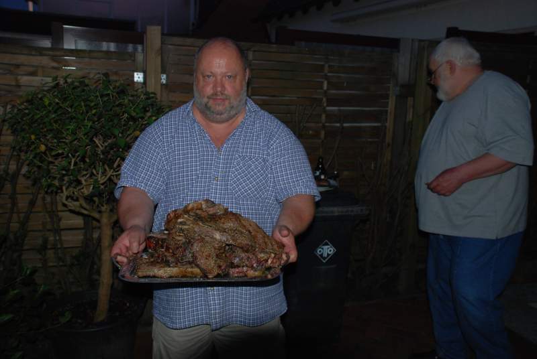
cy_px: 180
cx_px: 268
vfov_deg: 40.1
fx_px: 493
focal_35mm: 33
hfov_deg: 57.2
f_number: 4
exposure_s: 1/60
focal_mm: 22
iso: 400
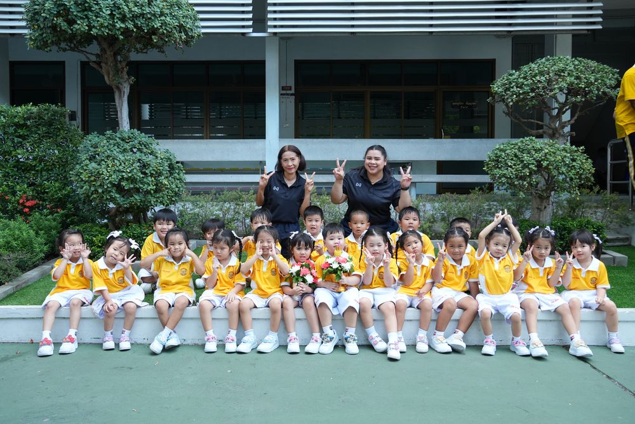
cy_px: 212
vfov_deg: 43.6
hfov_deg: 61.9
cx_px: 318
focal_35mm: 30
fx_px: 529
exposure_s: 1/125
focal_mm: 20
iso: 400
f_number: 4.5
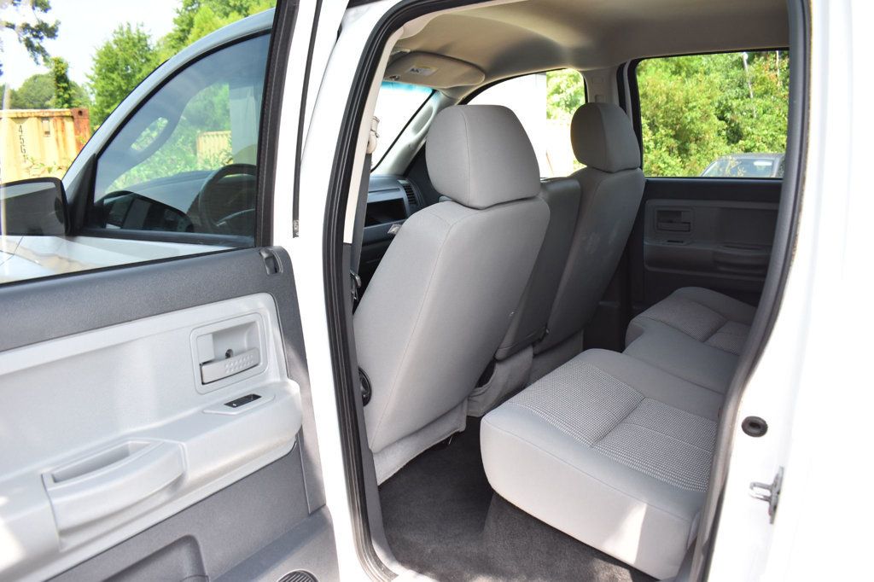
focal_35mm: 27
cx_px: 437
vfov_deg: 47.9
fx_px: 655
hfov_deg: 67.4
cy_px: 291
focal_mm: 18
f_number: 5.6
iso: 500
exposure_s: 1/125
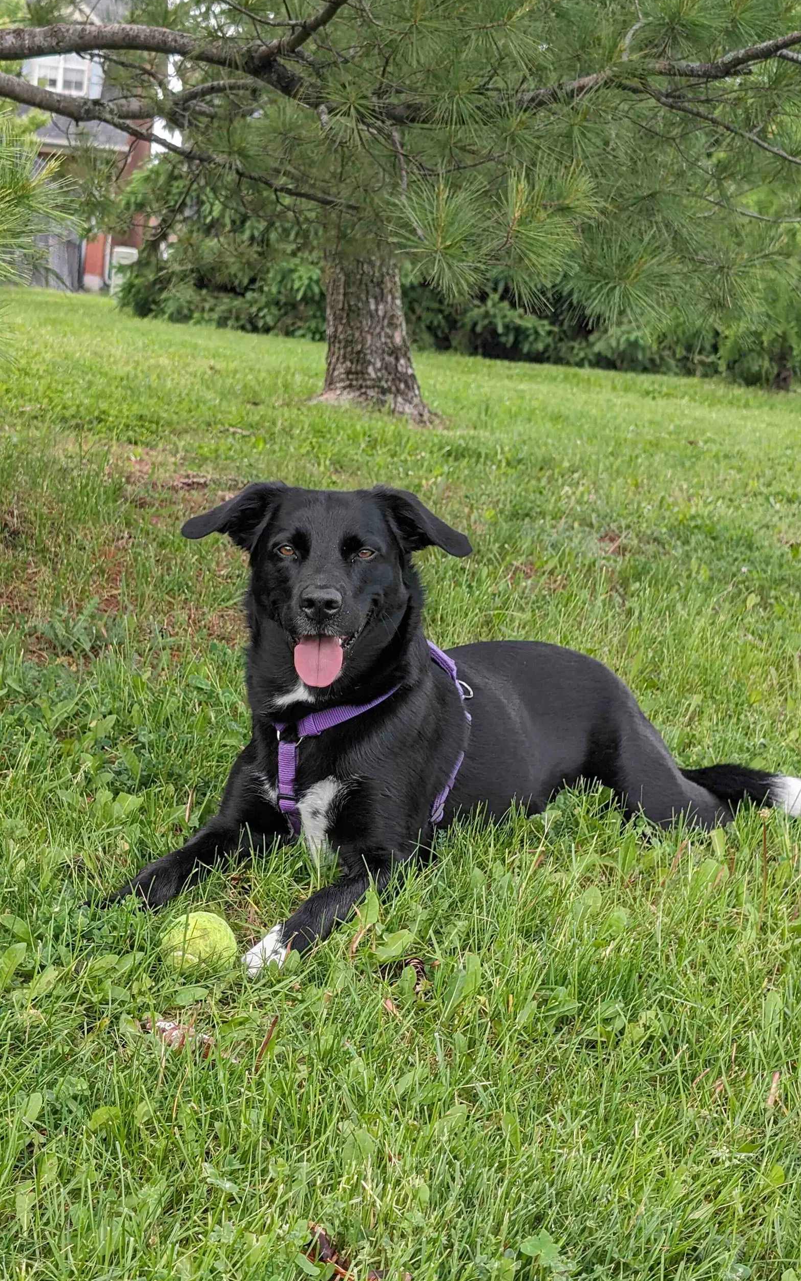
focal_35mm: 53
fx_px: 1851
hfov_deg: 24.4
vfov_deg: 38.2
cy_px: 632
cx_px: 352
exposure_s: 1/149
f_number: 1.68
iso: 18
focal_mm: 6.9
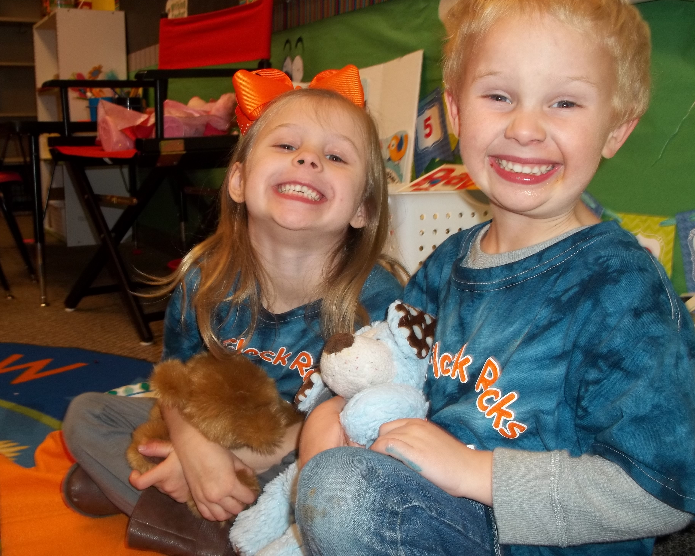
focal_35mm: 38
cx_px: 324
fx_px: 782
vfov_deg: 39.1
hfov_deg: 47.9
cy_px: 250
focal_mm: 5.9
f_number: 3.3
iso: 64
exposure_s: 1/30
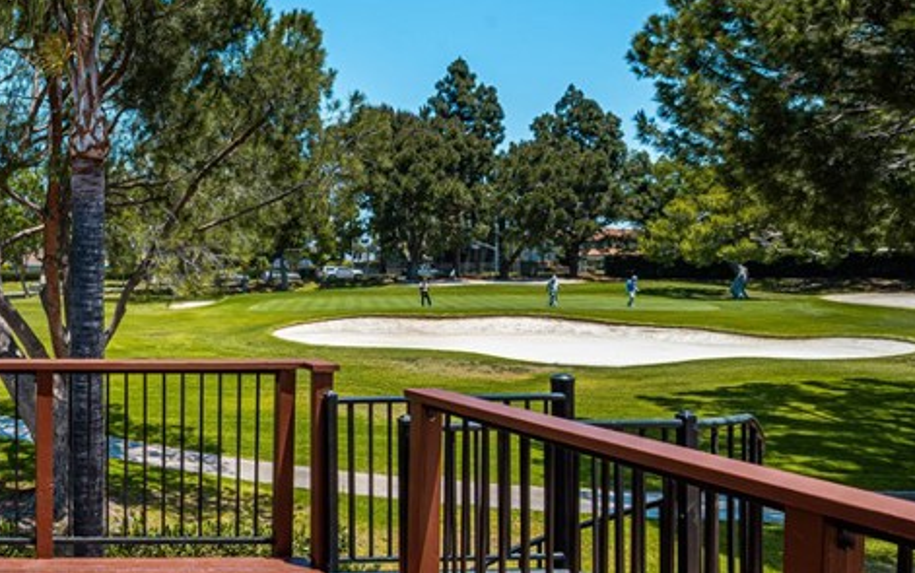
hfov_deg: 48.6
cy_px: 275
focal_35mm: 31
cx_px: -27
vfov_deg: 40.6
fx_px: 773
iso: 100
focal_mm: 14
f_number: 11
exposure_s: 1/200
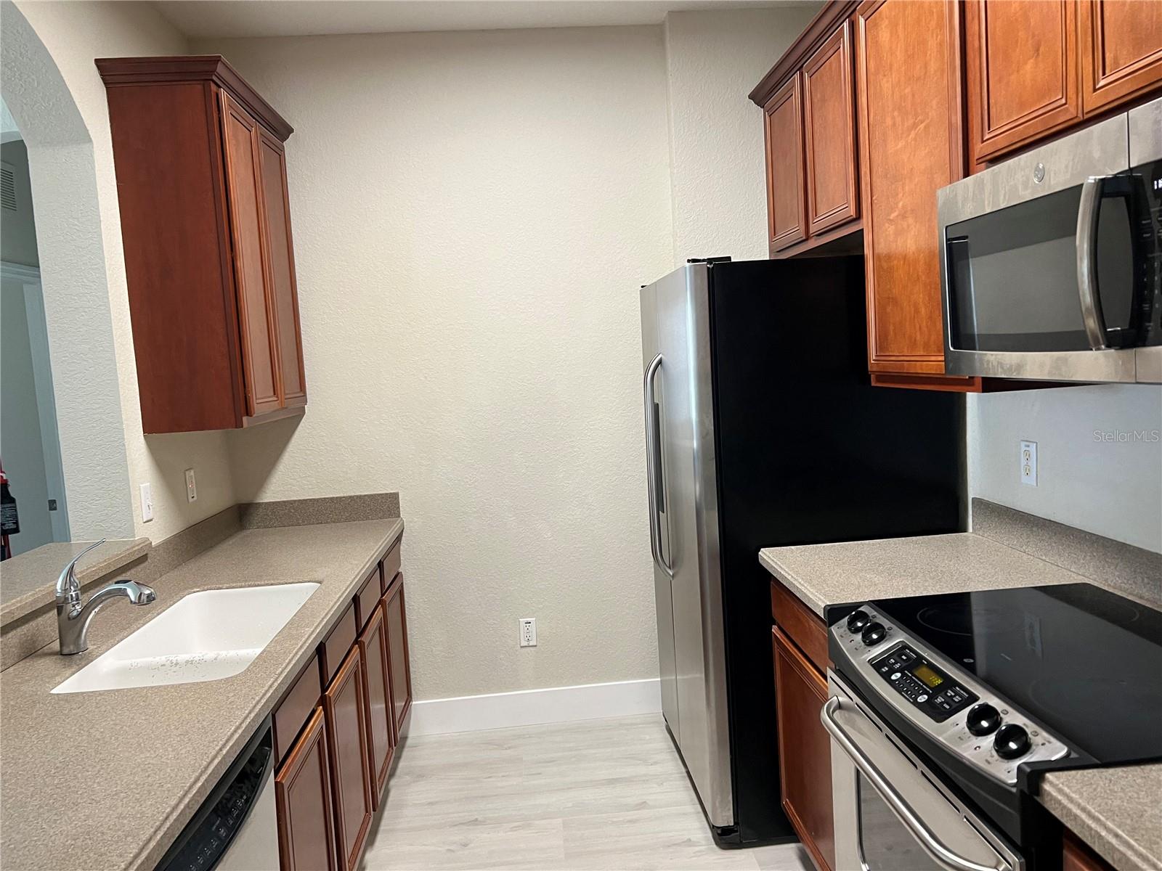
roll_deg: +3.3
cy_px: 436
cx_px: 581
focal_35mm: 26
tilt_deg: -5.0
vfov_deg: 53.1
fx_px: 873
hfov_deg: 67.3
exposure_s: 1/60
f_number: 1.5
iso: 80
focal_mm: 5.7
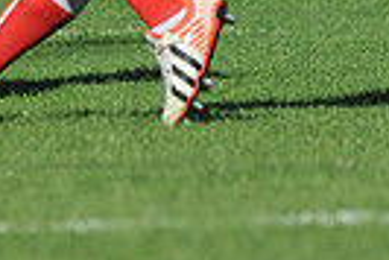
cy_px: -288
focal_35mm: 1957
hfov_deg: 1.1
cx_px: -140
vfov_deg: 0.7
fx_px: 21169
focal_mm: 300
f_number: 3.5
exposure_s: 1/3200
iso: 200
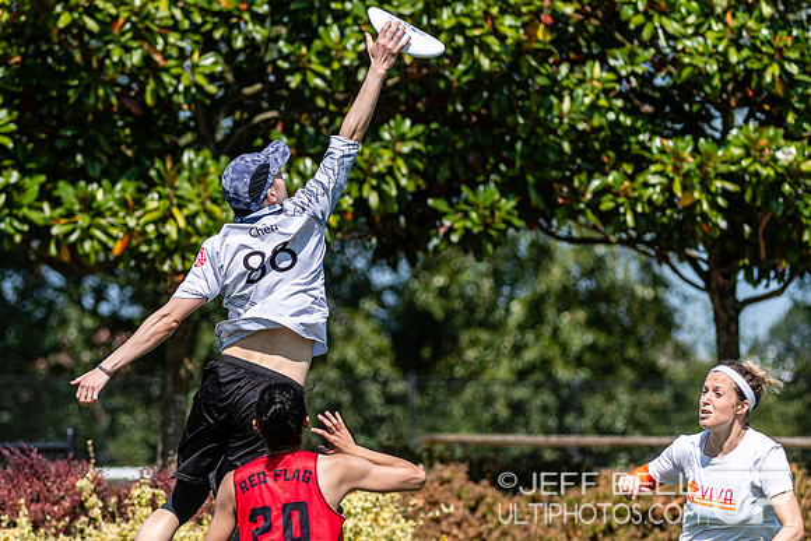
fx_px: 9410
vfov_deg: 3.3
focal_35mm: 418
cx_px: 294
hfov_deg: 4.9
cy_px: 336
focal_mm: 200
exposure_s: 1/2000
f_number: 4
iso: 200
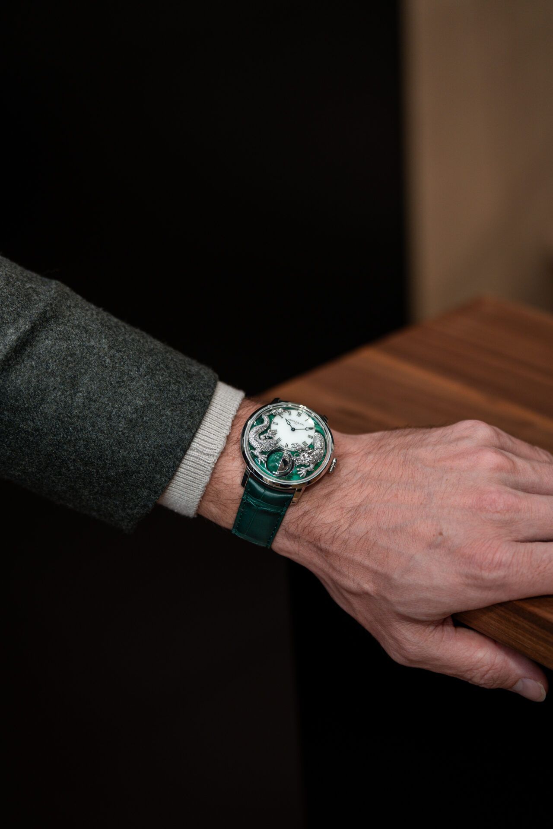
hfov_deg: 19.5
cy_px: 414
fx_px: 1613
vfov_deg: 28.8
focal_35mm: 70
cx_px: 276
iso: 400
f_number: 2.8
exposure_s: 1/160
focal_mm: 70
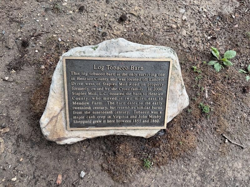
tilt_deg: -77.6
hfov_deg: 71.6
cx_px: 125
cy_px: 94
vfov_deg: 56.8
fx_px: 173
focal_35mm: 24
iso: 80
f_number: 1.78
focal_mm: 6.76
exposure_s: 1/805
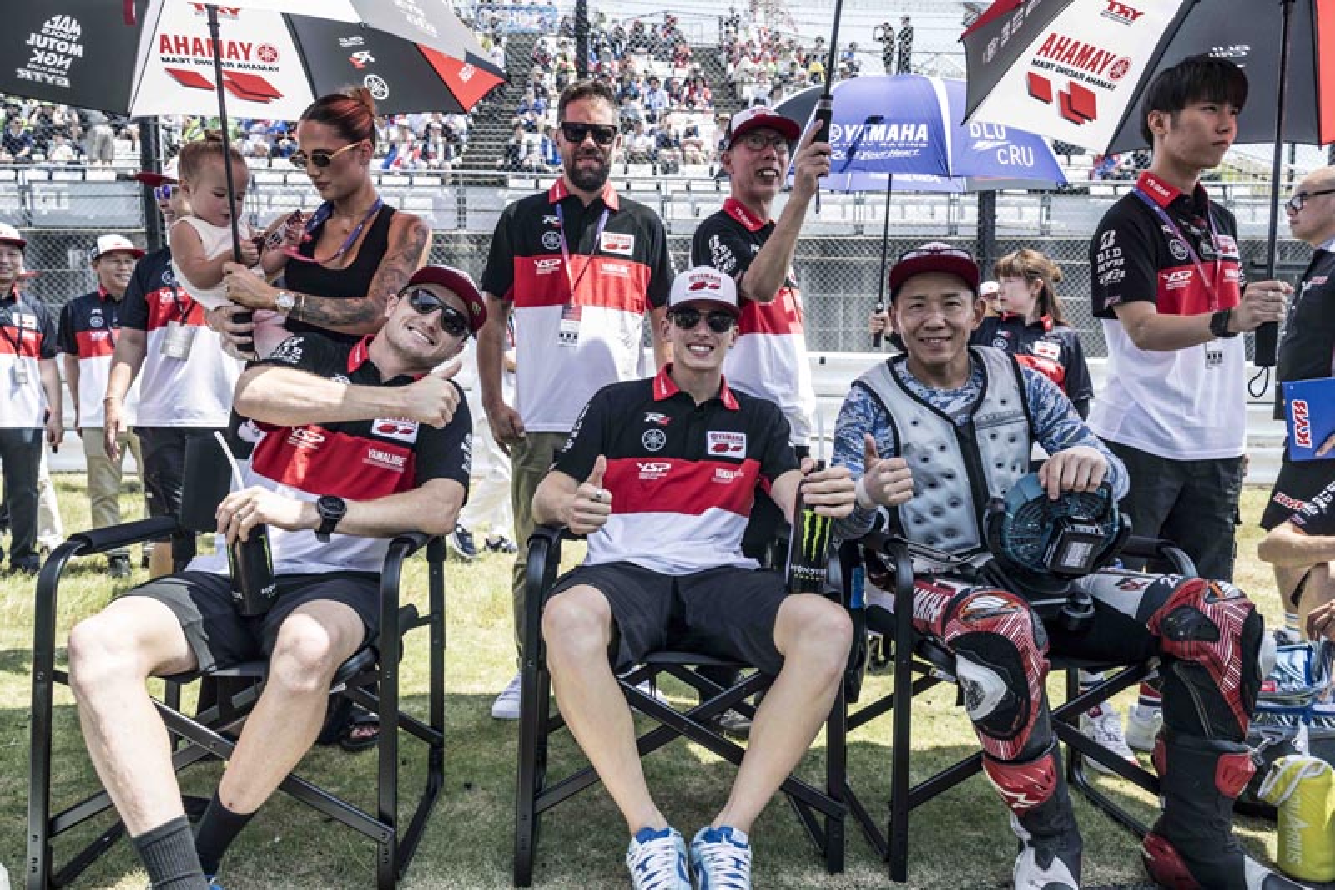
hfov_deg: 73.8
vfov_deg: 53.1
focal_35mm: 24
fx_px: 890
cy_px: 445
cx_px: 668
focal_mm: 24
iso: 320
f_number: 5
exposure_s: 1/400
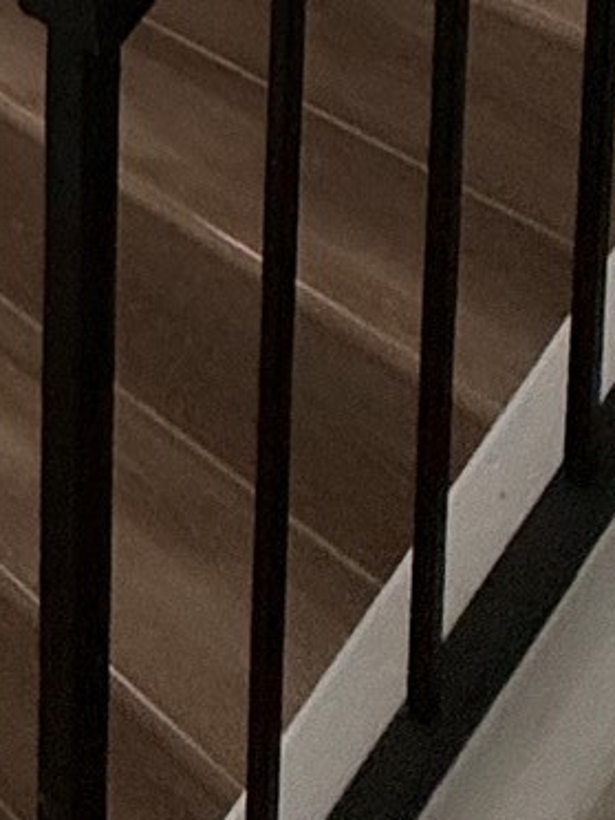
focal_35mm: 77
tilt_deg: -4.7
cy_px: -705
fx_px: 1824
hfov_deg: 14.1
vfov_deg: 18.8
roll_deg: +1.3
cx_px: -798
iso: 320
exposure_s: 1/120
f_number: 2.2
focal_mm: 2.22
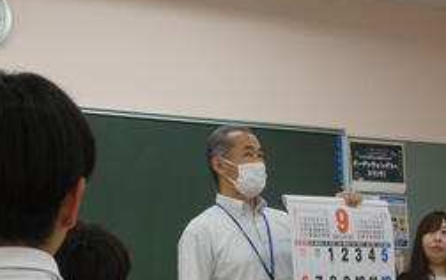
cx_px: 177
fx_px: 1350
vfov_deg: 11.8
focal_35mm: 111
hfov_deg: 18.7
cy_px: 243
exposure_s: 1/80
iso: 160
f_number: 4.2
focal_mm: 11.9
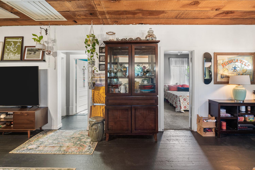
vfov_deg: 73.7
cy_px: 85
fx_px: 113
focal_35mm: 16
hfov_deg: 96.7
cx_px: 128
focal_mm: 16
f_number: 4
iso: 500
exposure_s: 1/8
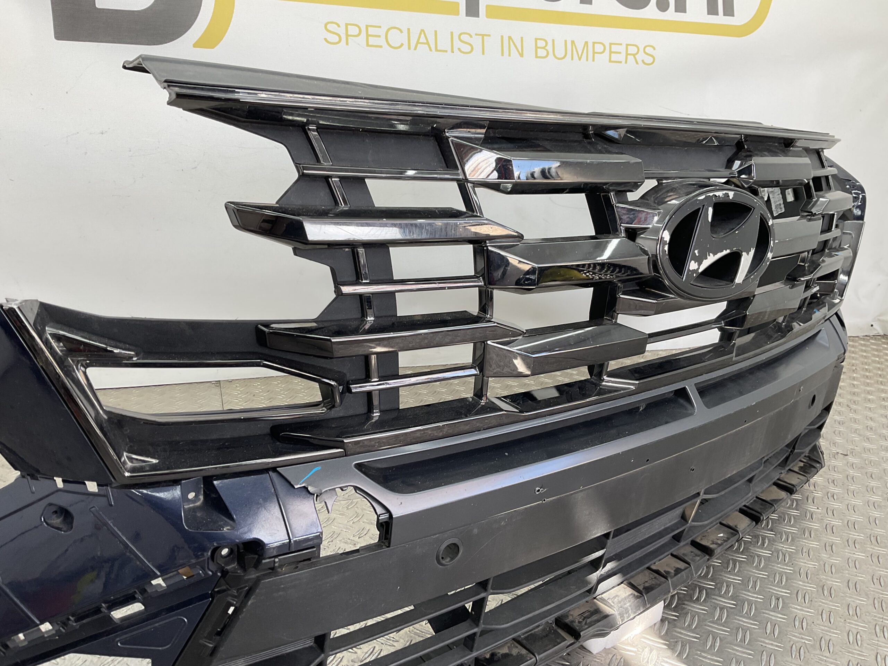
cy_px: 333
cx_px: 444
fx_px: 744
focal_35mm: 29
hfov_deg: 61.7
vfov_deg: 48.2
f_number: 1.8
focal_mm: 3
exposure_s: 1/120
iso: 25
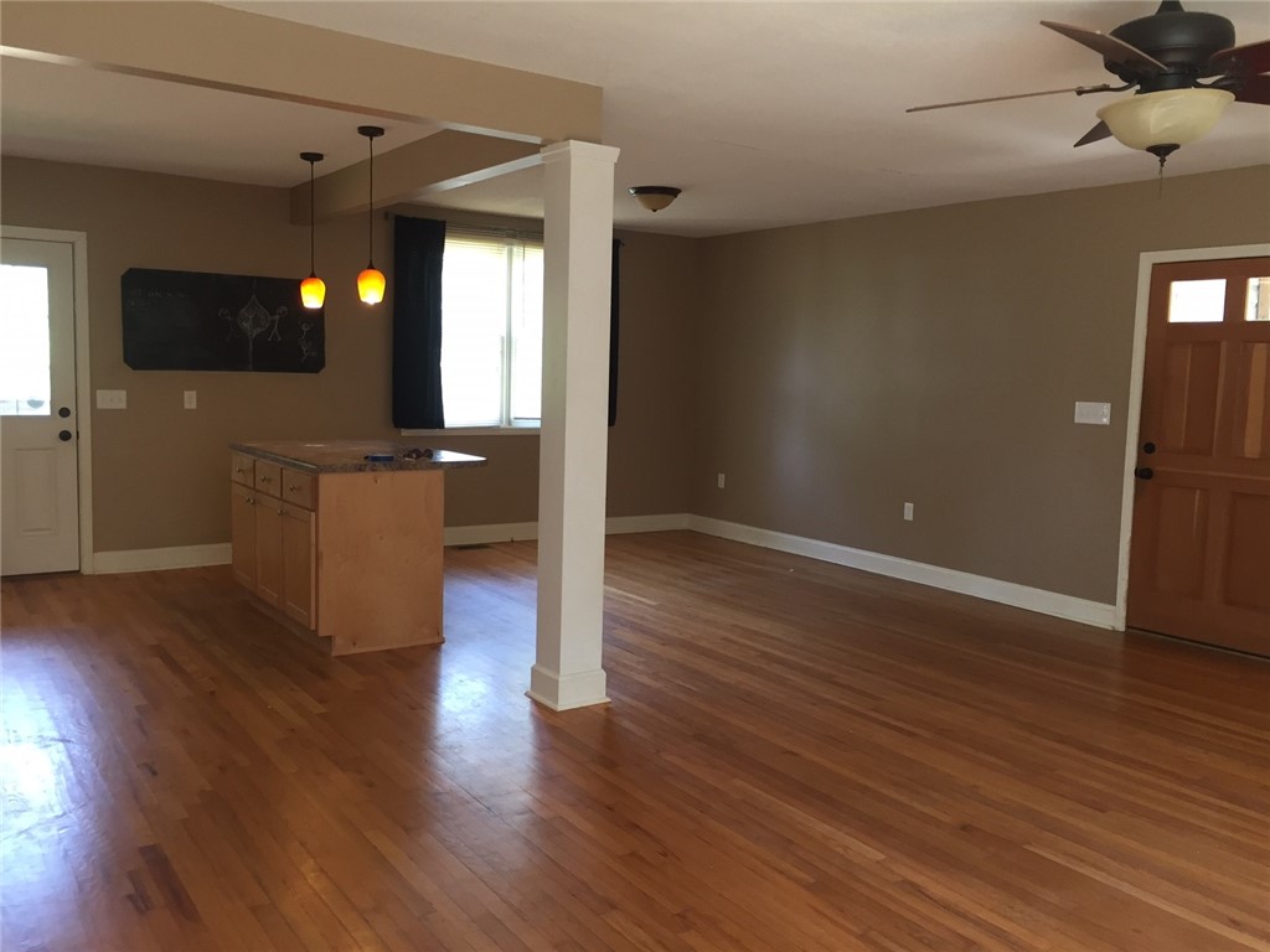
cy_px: 476
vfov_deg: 48.2
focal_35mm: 29
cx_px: 635
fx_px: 1064
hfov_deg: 61.7
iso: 64
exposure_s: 1/30
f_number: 2.2
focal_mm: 4.15
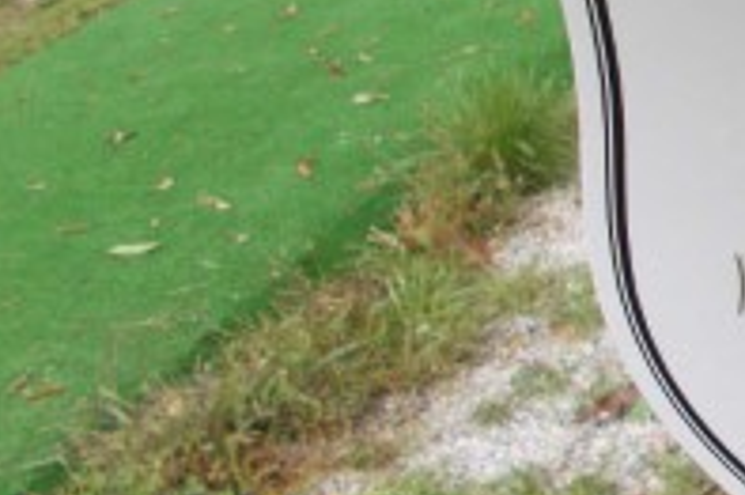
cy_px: 128
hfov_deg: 20.0
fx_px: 1820
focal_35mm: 88
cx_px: 1116
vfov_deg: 15.4
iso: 80
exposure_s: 1/160
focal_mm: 4.6
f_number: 3.2
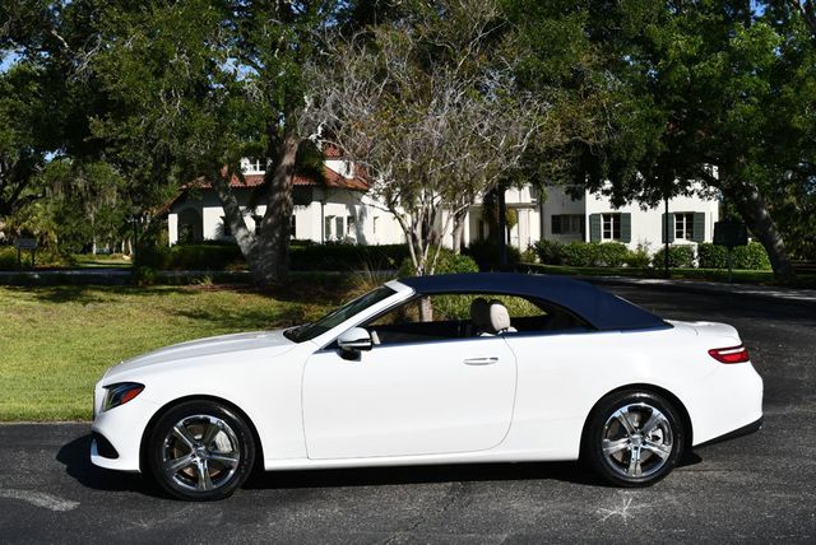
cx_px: 408
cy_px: 272
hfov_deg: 44.5
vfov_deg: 30.6
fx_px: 998
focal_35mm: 44
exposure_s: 1/320
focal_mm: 22
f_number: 9
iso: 100
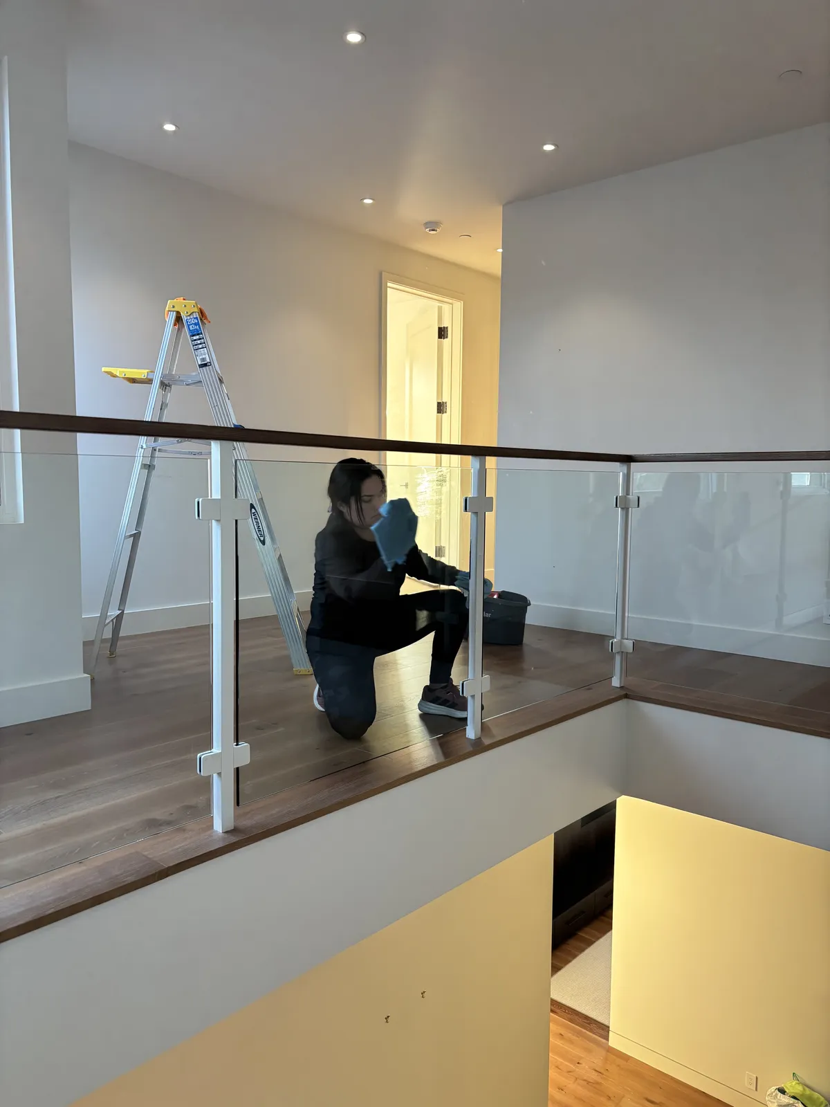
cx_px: 415
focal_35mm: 26
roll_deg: -0.8
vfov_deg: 67.3
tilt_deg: -4.0
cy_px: 554
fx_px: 831
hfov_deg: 53.1
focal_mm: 5.96
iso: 200
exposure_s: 1/60
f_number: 1.6
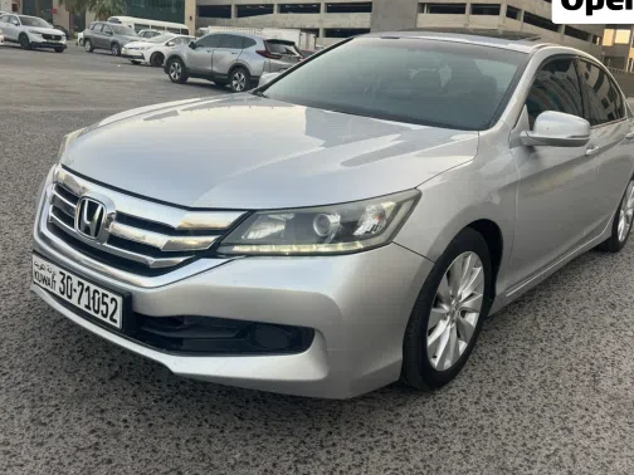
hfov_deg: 55.1
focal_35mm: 33
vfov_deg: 42.8
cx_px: 362
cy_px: 205
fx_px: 604
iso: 50
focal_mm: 5.7
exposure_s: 1/670
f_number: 1.5
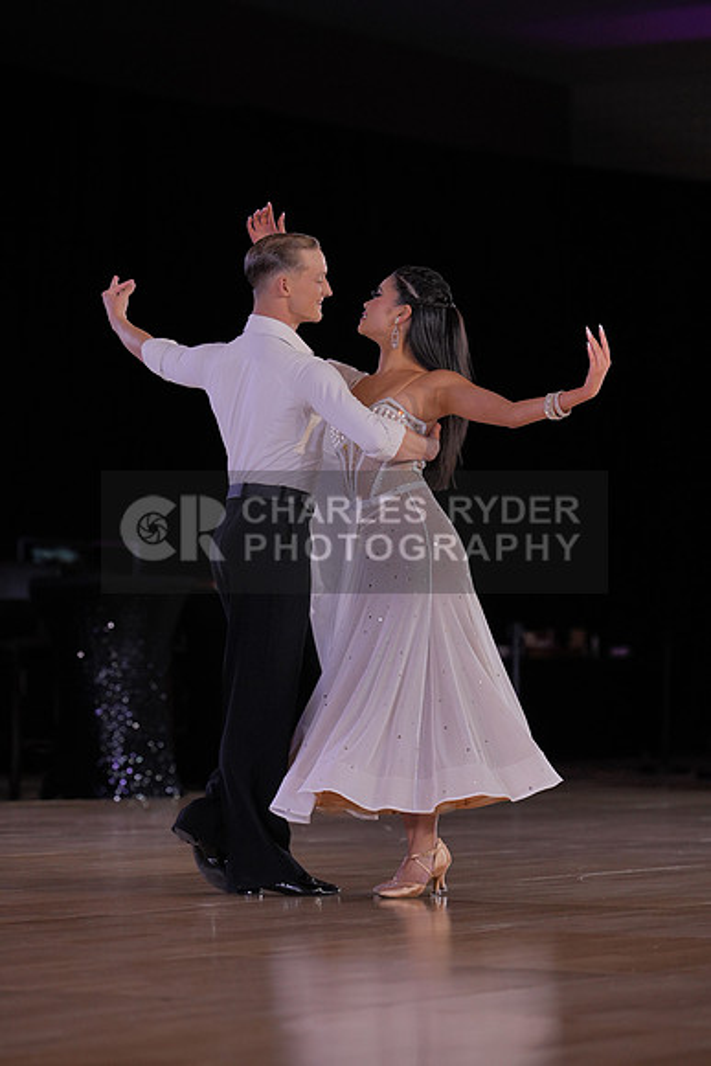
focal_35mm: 135
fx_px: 3997
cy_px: 533
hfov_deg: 10.2
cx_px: 356
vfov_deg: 15.2
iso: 1250
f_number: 3.5
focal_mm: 135
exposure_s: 1/500
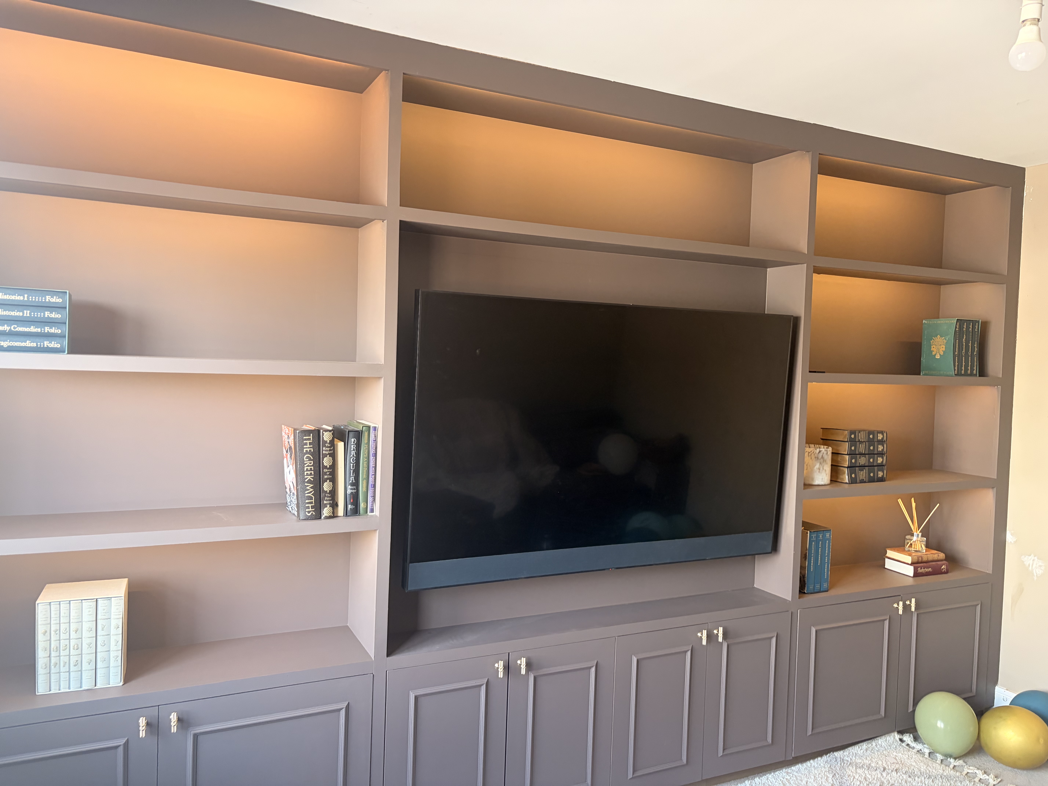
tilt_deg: -0.4
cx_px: 524
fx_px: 787
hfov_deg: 67.3
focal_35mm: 26
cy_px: 393
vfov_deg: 53.1
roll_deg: -1.5
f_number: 1.6
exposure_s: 1/60
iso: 160
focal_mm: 5.96
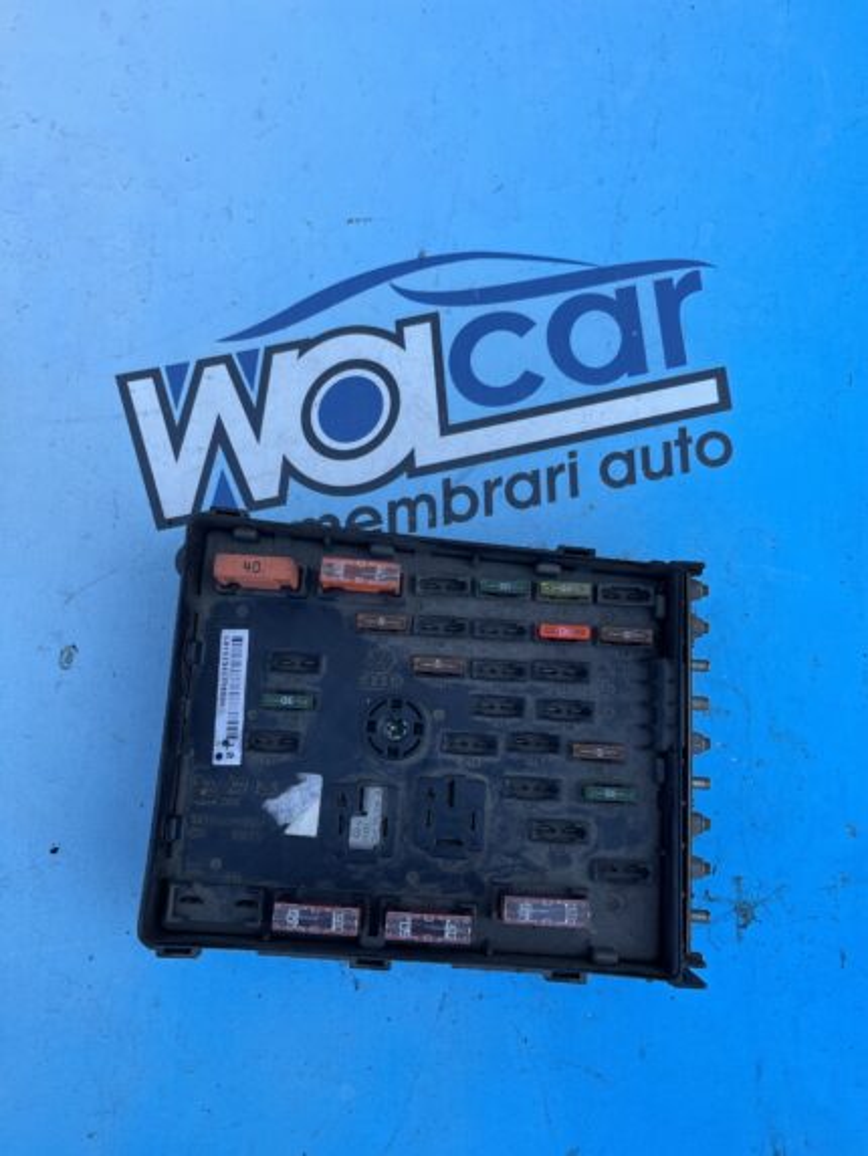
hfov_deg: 53.1
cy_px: 578
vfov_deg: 67.3
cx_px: 434
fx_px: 869
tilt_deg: -78.5
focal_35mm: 26
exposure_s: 1/1175
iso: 50
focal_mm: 5.1
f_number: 1.6
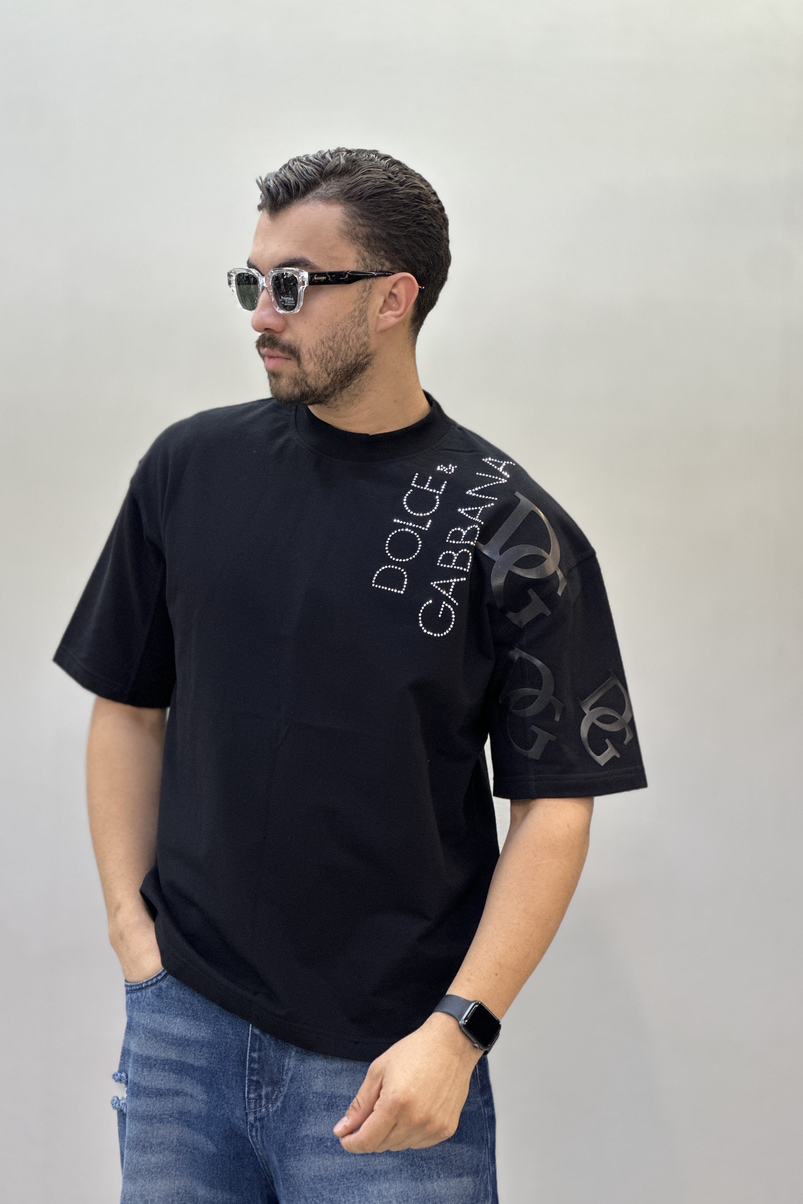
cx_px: 351
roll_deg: -1.3
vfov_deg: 25.1
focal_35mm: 81
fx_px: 2709
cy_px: 605
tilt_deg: +0.9
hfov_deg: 16.9
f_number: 2.8
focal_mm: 9
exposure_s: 1/50
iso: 125
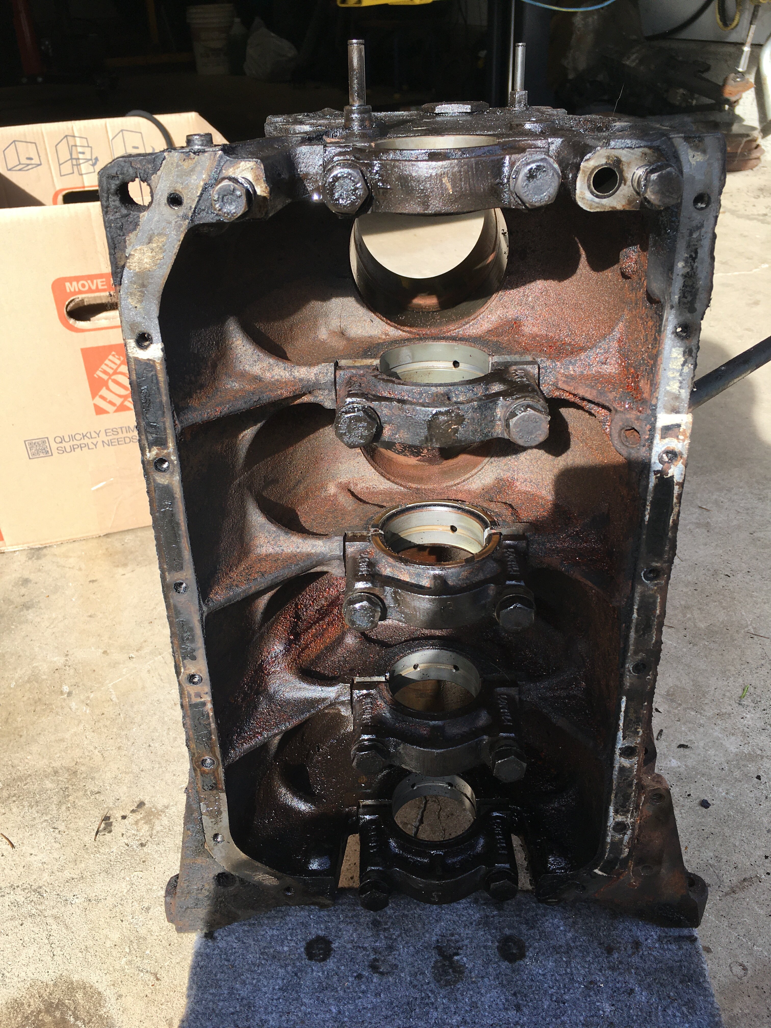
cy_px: 514
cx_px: 386
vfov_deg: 61.7
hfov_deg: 48.2
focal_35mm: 29
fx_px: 861
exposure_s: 1/337
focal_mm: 4.15
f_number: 2.2
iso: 25
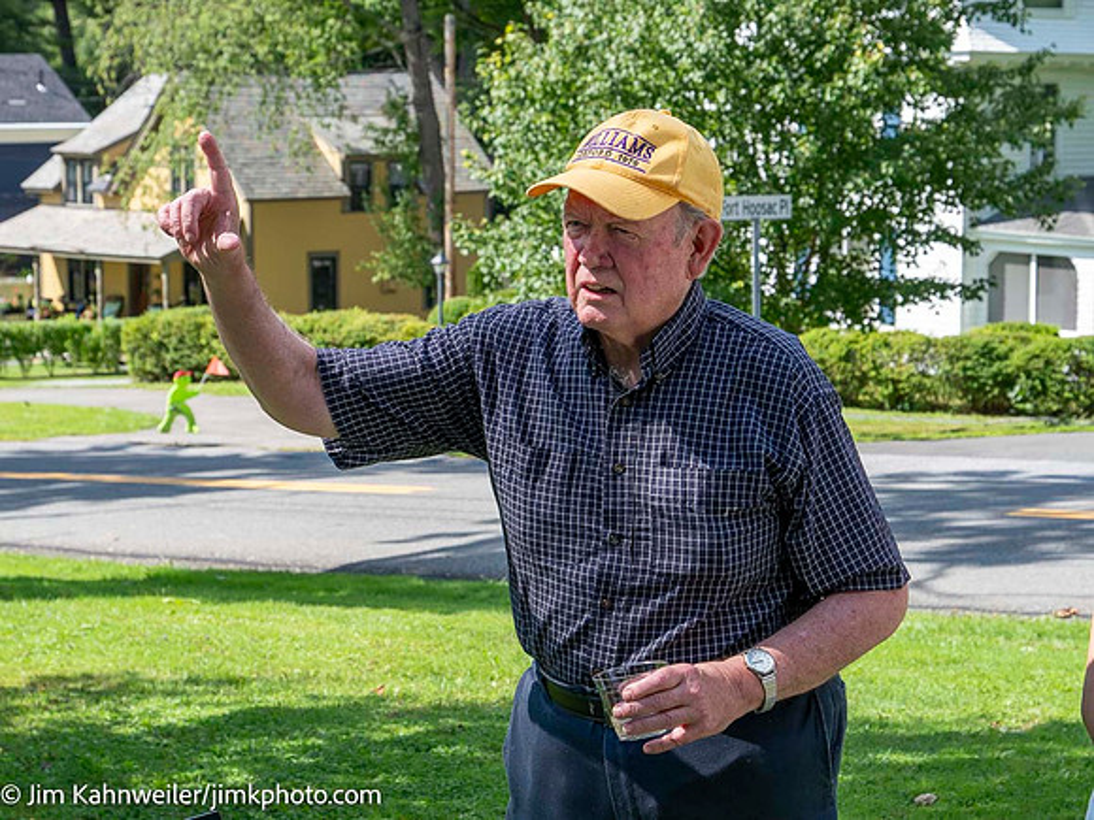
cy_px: 410
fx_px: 2908
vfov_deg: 16.1
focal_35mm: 92
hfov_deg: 21.3
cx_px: 547
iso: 400
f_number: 6.3
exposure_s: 1/400
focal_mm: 46
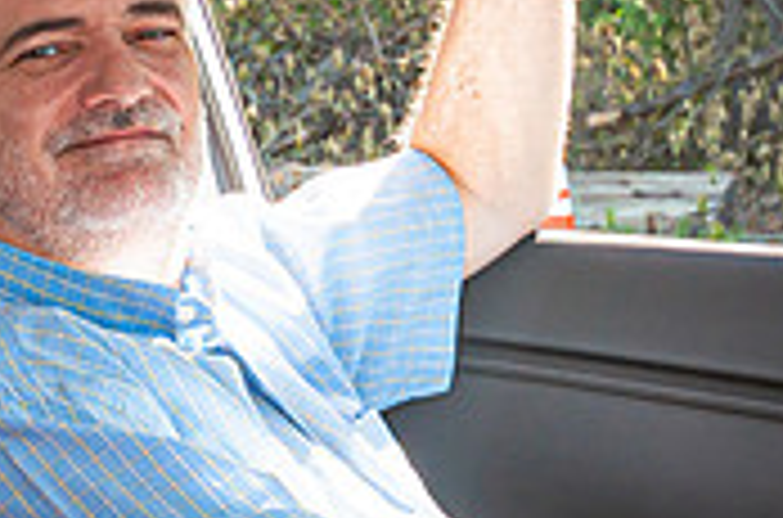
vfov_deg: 12.3
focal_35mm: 110
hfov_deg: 17.1
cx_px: -338
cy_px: 137
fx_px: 2386
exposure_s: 1/125
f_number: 5.6
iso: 200
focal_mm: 22
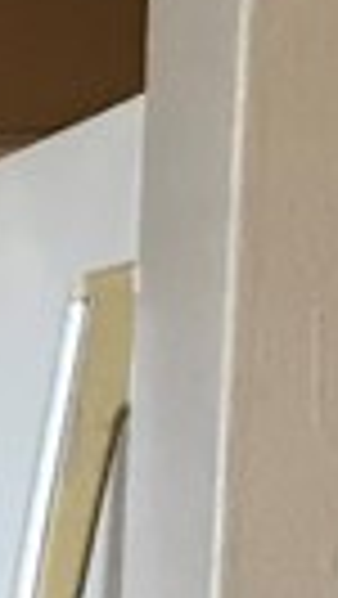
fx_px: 3721
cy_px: 868
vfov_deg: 9.0
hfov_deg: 4.4
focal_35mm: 234
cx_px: -1406
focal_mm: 3.99
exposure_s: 1/30
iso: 32
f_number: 1.8
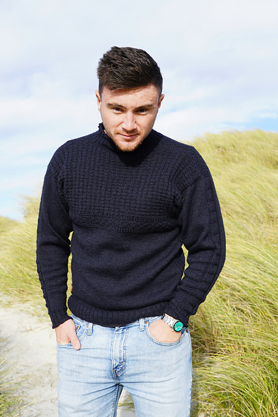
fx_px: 486
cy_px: 208
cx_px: 139
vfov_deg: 46.4
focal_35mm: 42
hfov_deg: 31.9
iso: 100
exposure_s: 1/320
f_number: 5.6
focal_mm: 28
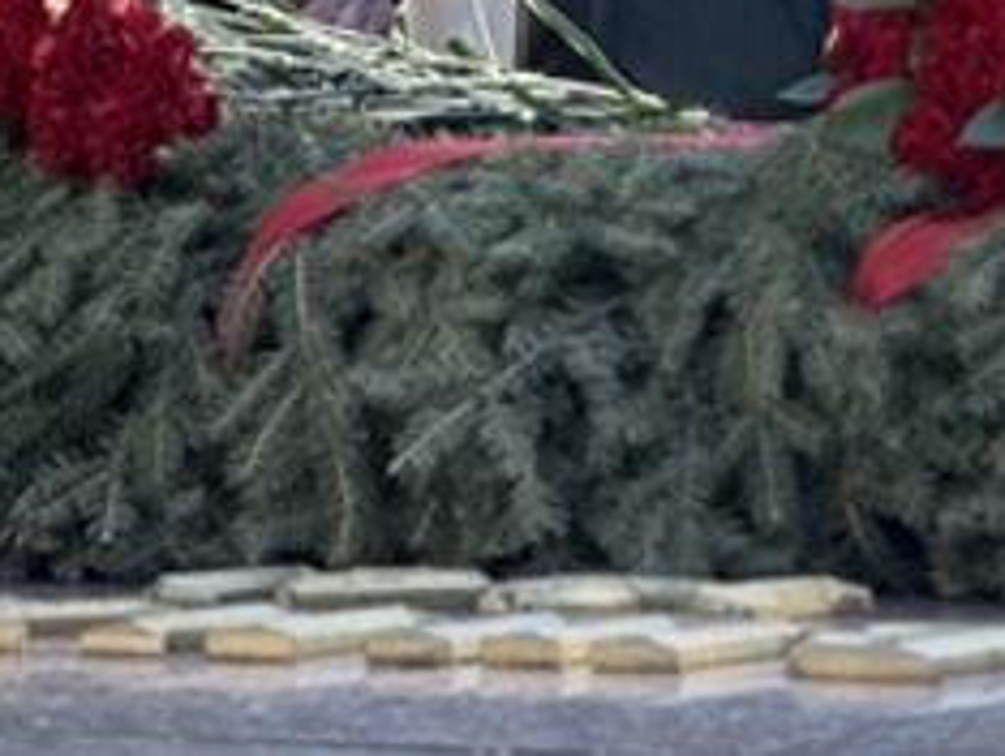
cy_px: -314
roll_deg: +0.2
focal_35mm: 341
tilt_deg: +2.8
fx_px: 9910
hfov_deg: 5.8
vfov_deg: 4.3
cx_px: 868
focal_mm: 15.66
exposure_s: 1/596
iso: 50
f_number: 2.8
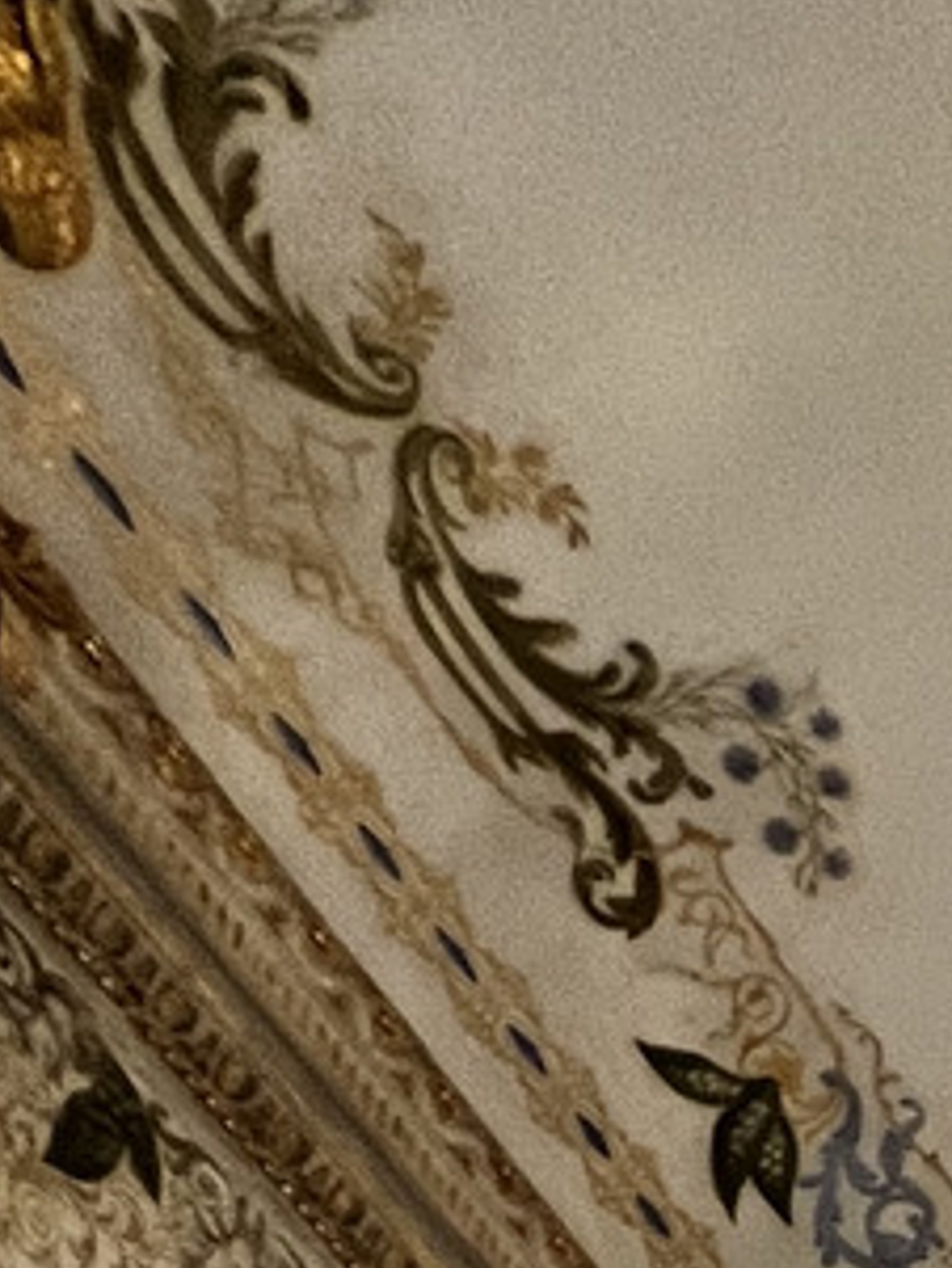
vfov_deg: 15.5
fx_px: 2528
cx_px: 2401
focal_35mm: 69
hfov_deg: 13.7
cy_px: 2991
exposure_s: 1/50
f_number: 1.8
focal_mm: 1.57
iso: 160
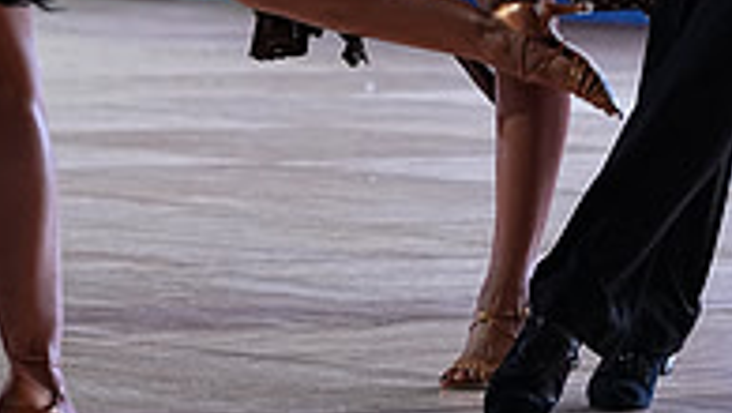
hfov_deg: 6.2
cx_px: 535
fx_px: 6779
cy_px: -315
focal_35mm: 349
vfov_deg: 3.5
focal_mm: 112
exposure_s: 1/400
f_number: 4
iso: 1250
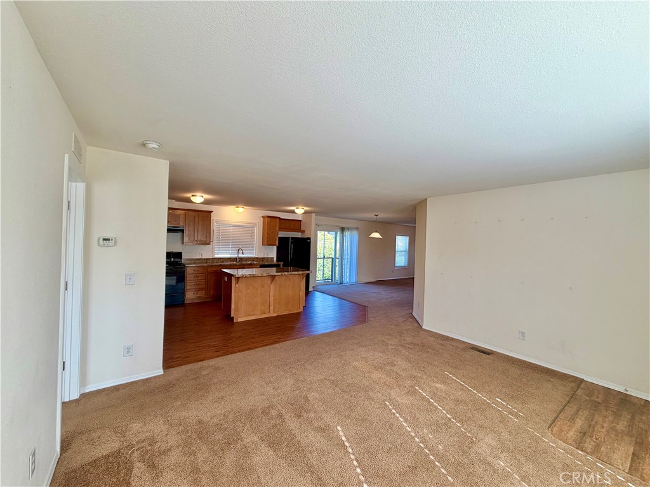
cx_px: 325
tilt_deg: -1.1
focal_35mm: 14
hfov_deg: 102.1
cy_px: 244
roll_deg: -1.6
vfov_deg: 85.7
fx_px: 263
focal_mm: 2.22
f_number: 2.2
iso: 50
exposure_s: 1/120
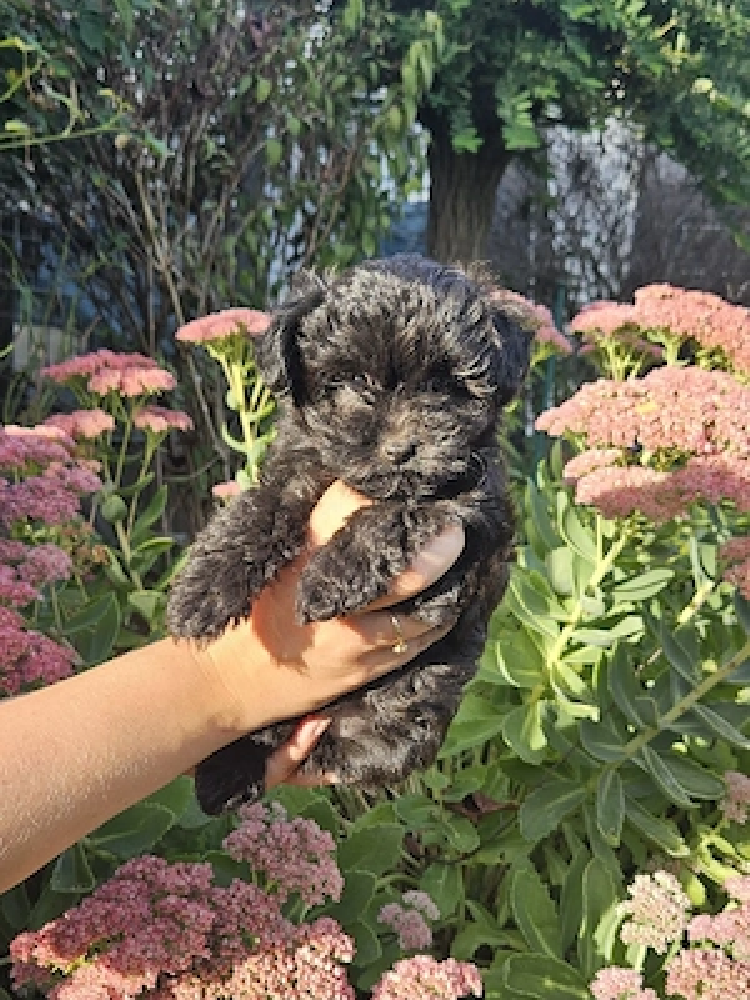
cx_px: 375
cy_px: 500
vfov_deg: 73.9
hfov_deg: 58.9
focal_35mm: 23
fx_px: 664
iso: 25
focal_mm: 5.4
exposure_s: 1/233
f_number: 1.8
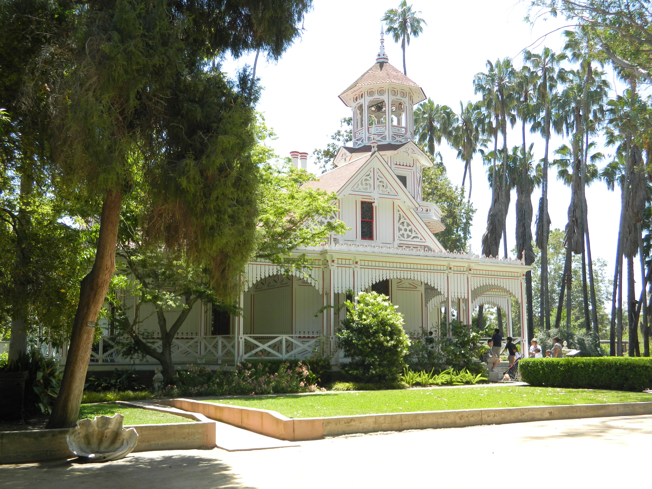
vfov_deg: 35.1
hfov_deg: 45.8
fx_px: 772
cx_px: 326
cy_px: 244
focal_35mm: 41
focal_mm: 7.3
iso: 80
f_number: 3.5
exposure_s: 1/200
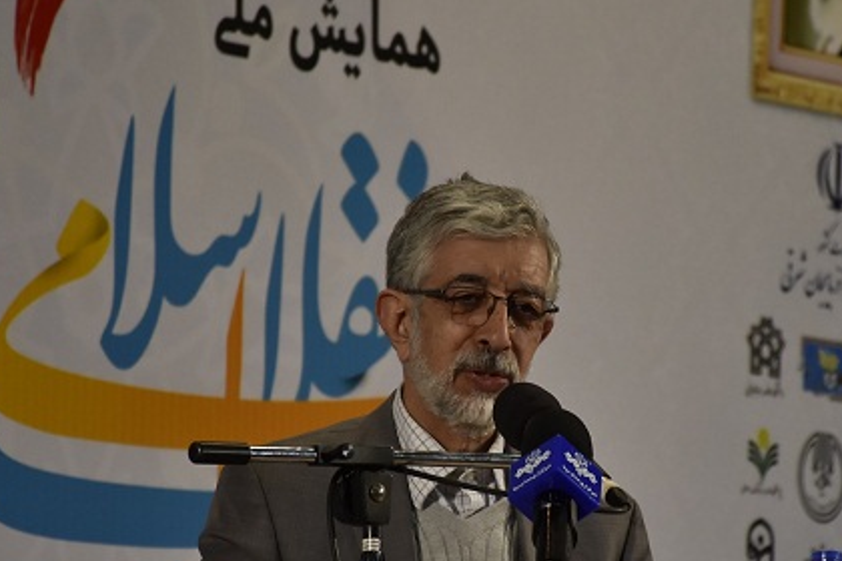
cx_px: 469
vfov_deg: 3.7
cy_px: 357
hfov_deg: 5.5
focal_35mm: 375
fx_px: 8770
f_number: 5.6
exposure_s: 1/50
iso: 560
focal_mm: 140
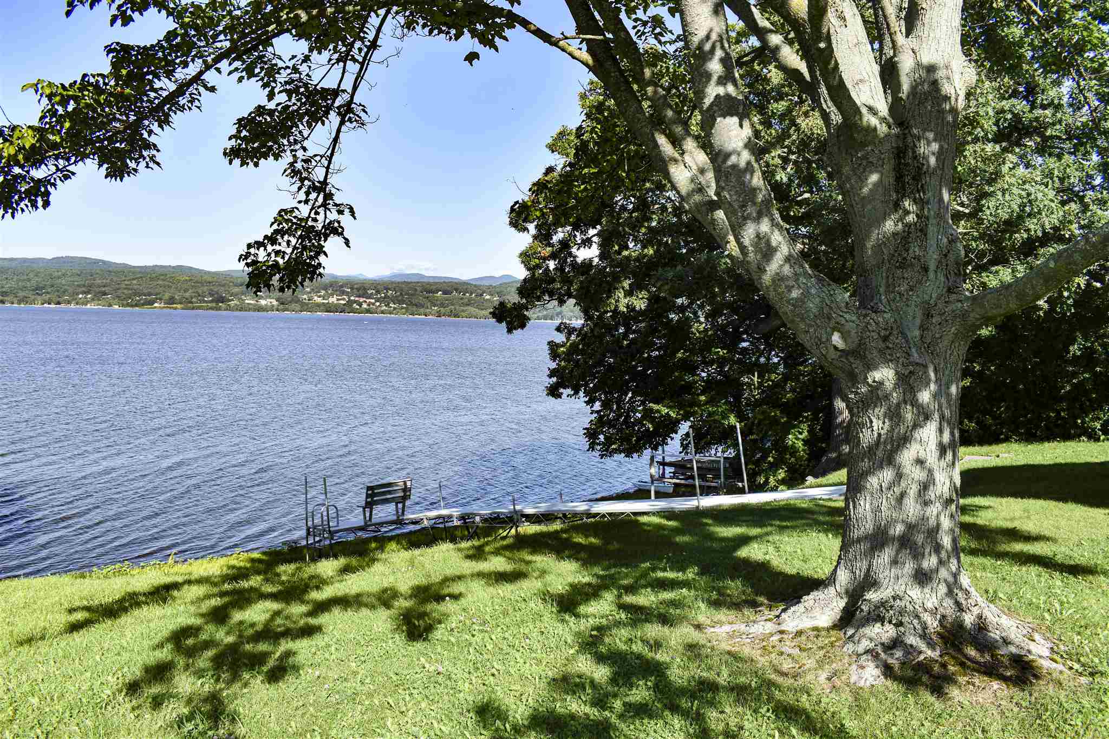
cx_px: 554
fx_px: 832
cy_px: 370
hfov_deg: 67.4
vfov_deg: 47.9
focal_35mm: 27
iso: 100
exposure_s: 1/200
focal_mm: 18
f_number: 8
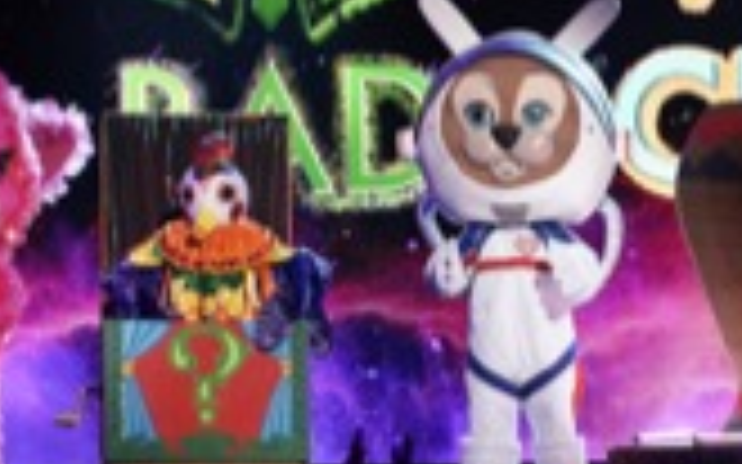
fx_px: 3376
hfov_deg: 12.5
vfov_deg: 7.8
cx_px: 243
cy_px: -11
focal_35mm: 167
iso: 6400
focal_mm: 54
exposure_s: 1/250
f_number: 5
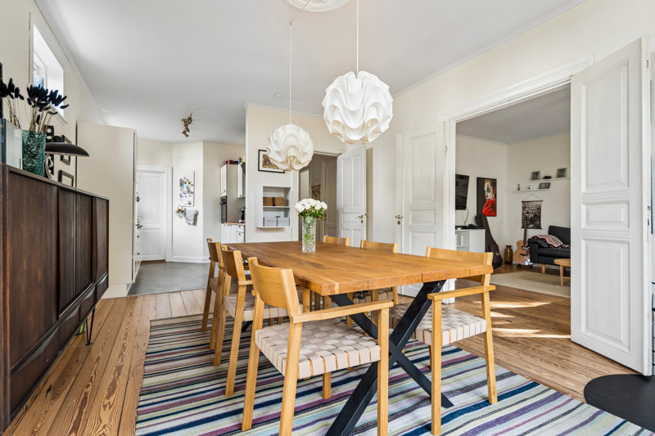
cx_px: 328
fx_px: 309
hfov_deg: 93.3
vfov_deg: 70.4
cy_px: 218
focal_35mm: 17
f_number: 4
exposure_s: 1/50
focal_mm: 17
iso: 400
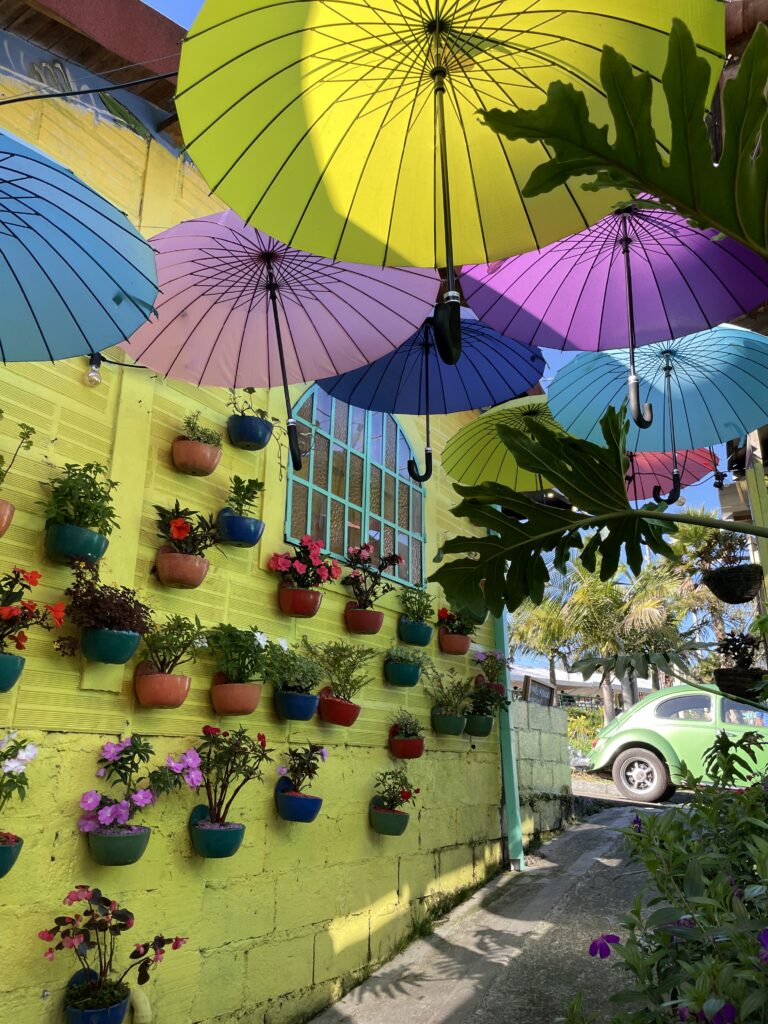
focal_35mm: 26
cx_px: 384
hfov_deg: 53.1
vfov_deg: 67.3
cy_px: 512
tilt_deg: +19.5
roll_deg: +0.4
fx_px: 769
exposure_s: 1/351
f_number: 1.6
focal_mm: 4.2
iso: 32
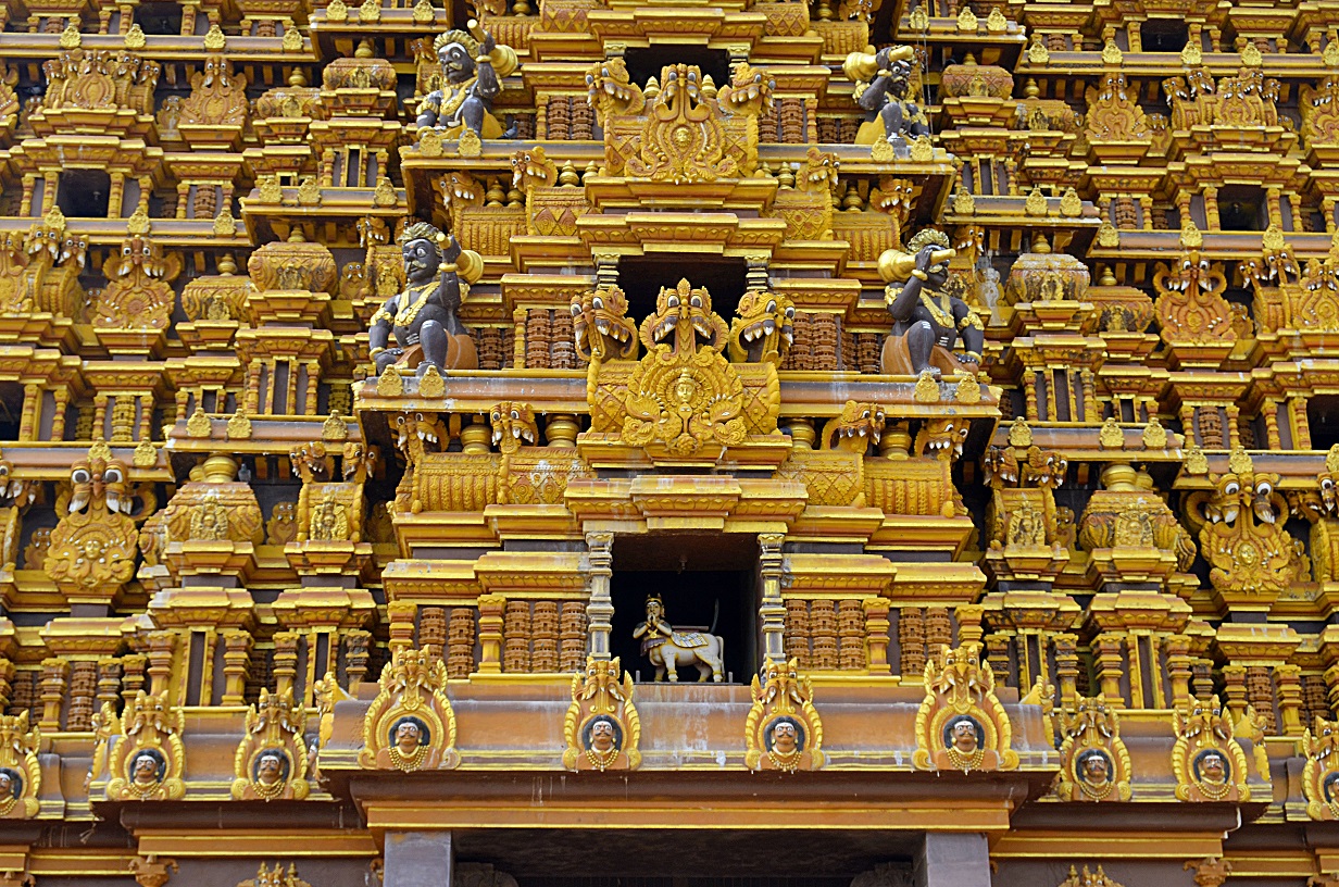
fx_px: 1949
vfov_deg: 25.6
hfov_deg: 37.9
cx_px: 670
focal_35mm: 52
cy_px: 444
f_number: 9
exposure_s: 1/125
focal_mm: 35
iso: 100
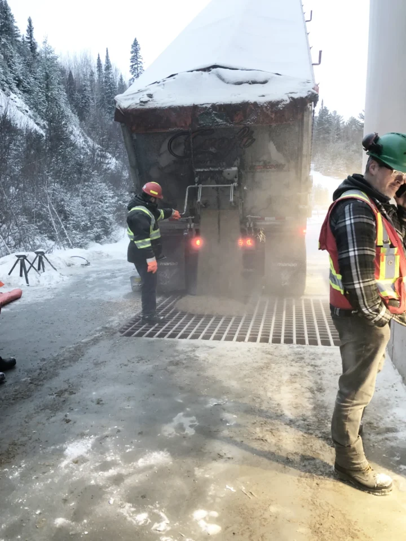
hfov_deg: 49.7
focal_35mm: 28
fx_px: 438
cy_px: 270
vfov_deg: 63.4
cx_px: 203
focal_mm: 3.99
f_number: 1.8
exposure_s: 1/15
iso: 50
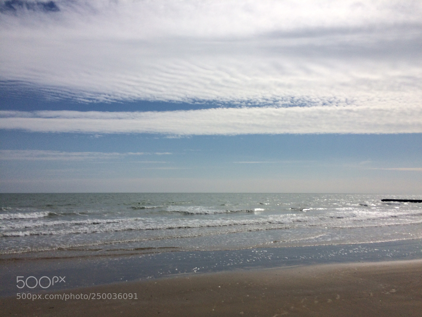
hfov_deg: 61.7
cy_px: 158
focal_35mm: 29
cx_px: 211
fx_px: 354
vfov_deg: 48.2
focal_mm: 4.15
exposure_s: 1/13699
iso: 40
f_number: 2.2
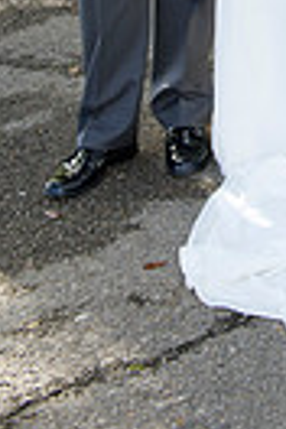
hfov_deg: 11.2
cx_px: 398
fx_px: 1418
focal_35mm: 119
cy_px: -263
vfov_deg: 15.5
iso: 320
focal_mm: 35
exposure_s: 1/200
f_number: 5.6
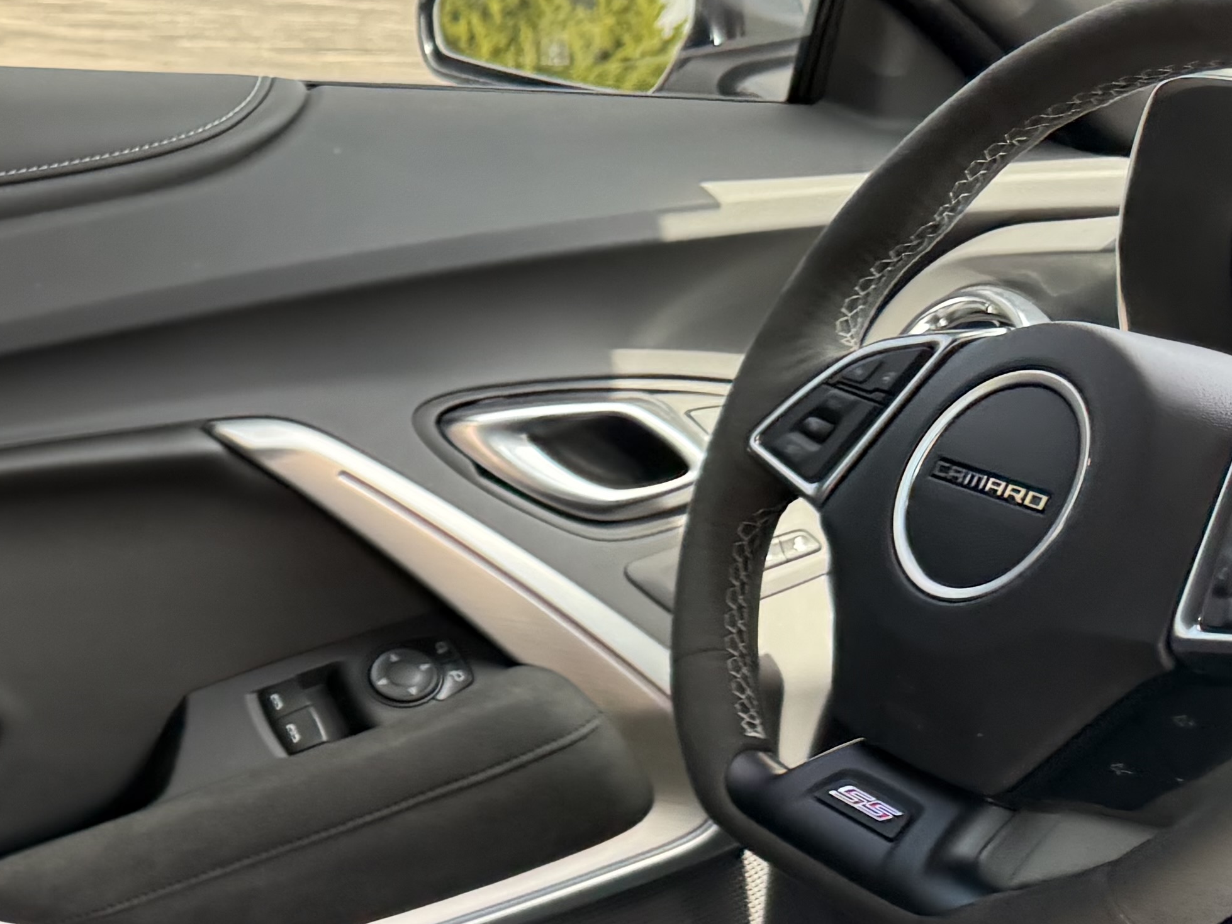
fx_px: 2492
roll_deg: -2.3
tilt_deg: -18.0
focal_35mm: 70
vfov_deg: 20.8
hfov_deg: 24.5
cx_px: -333
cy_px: 748
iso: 125
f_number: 1.78
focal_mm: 6.76
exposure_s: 1/243
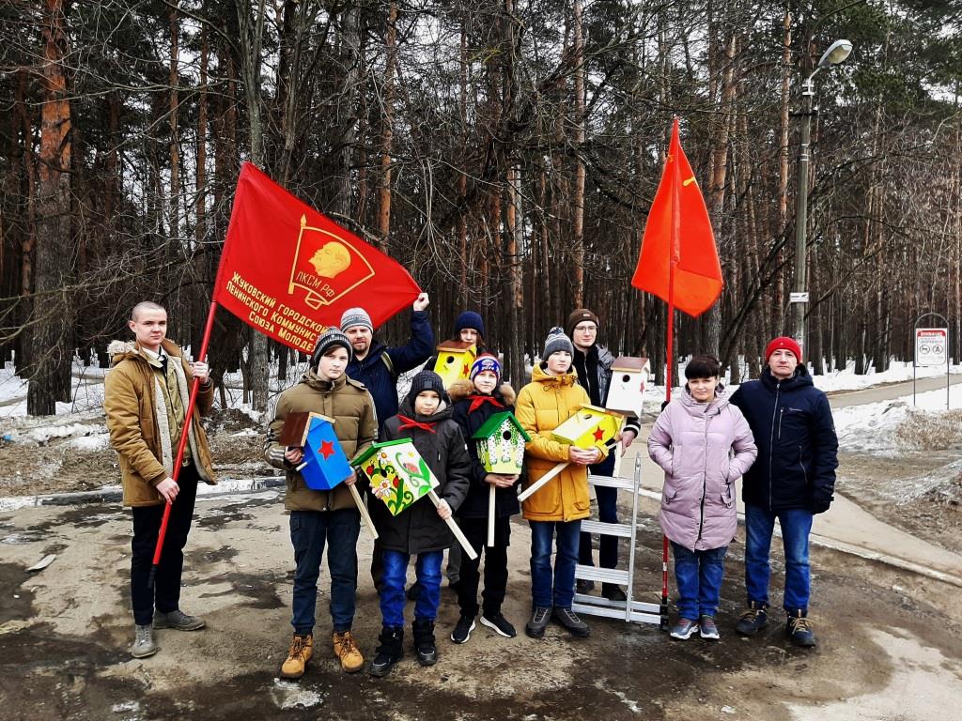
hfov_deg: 67.3
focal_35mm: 26
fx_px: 723
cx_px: 481
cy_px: 360
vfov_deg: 53.1
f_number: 1.7
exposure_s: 1/247
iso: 40
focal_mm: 3.93
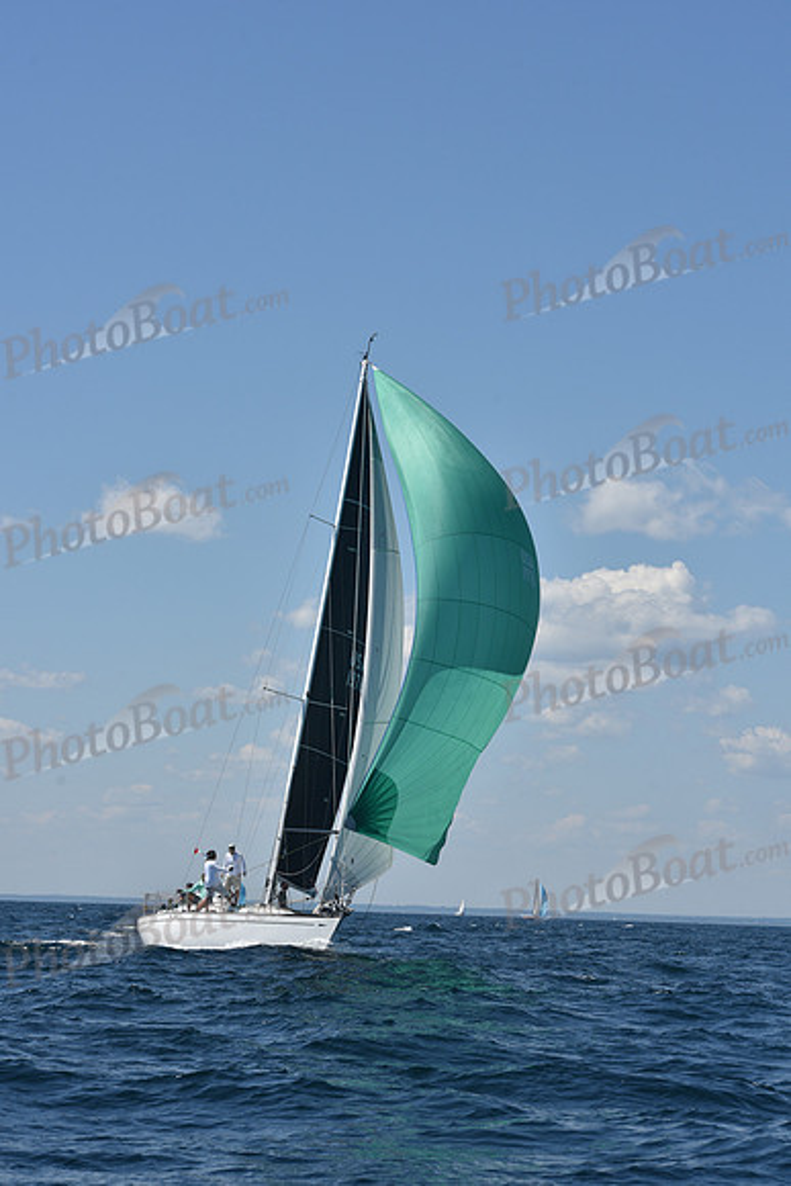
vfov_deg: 22.6
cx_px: 396
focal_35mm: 90
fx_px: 2964
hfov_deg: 15.2
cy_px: 593
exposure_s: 1/1000
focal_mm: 90
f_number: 8
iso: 200
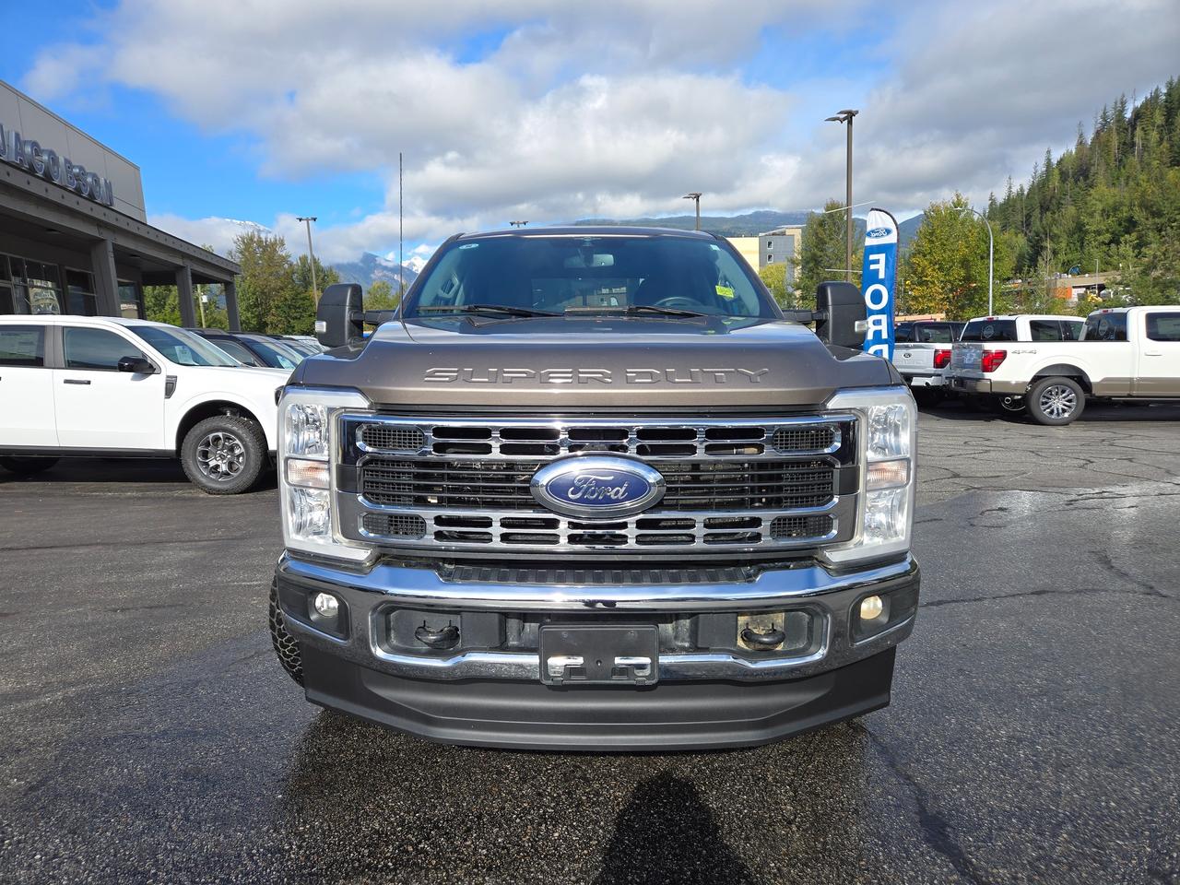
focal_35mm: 23
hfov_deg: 73.9
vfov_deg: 58.9
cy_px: 442
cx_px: 590
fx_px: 784
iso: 25
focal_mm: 5.4
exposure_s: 1/1252
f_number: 1.8
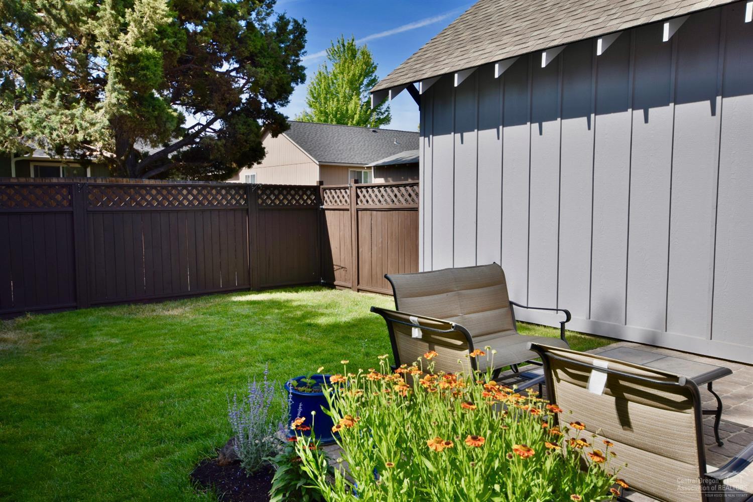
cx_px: 376
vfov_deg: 43.6
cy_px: 251
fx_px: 627
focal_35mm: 30
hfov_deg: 61.9
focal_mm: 20
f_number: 5.6
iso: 250
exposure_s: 1/800
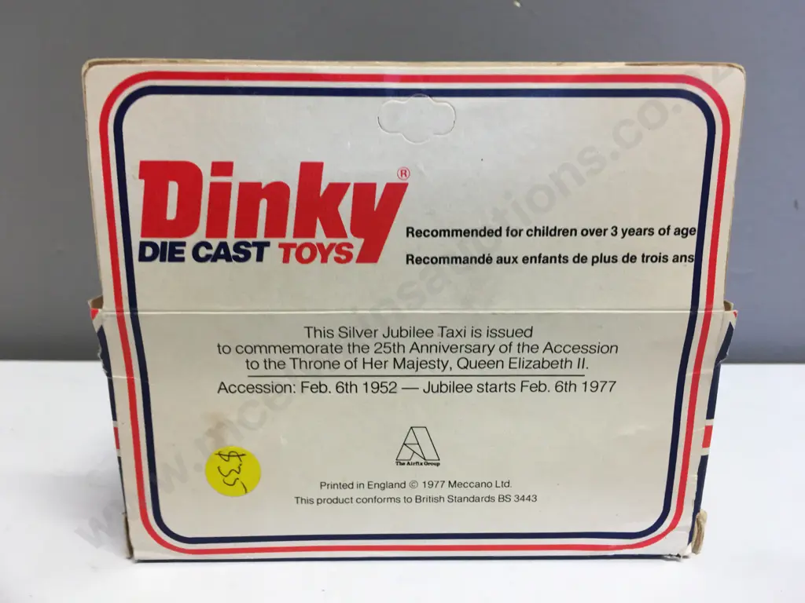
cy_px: 302
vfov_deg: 48.2
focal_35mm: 29
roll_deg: -2.2
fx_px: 674
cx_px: 402
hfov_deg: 61.7
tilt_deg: -12.4
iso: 40
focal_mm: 4.15
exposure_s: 1/33
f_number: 2.2
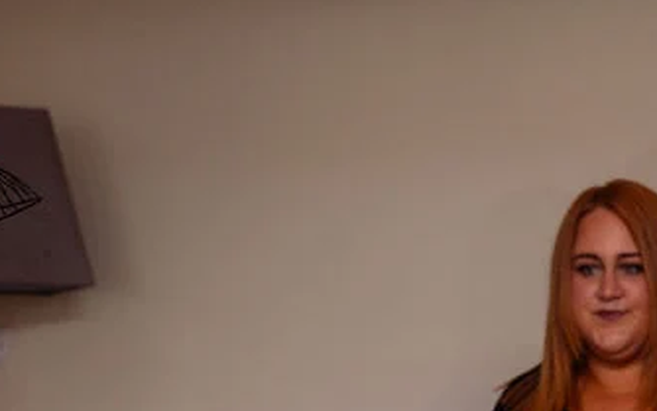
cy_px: 528
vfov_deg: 10.1
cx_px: 570
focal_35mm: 128
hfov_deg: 16.1
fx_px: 2293
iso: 640
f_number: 2.8
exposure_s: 1/160
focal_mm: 41
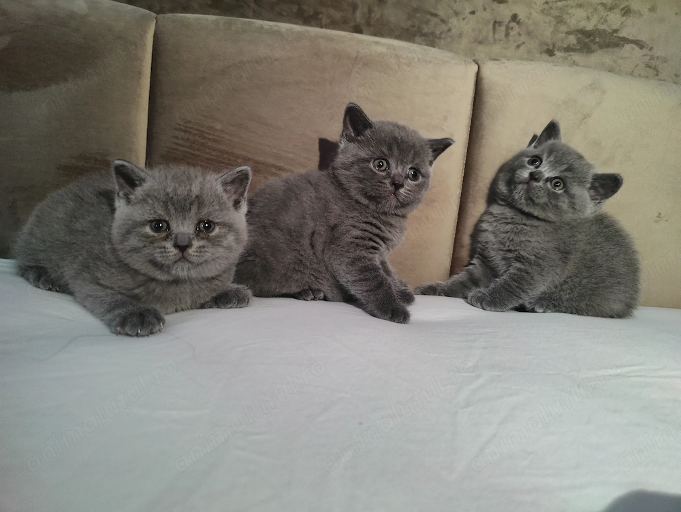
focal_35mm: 23
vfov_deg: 59.0
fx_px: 453
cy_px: 256
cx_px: 340
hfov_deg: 73.9
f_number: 1.8
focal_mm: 6.06
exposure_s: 1/36
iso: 1000
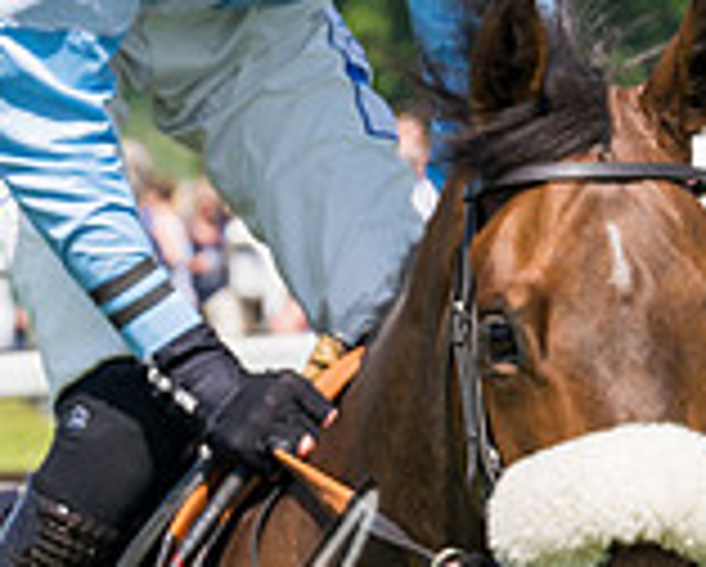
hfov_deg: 4.0
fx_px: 10042
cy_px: 233
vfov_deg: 3.2
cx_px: 574
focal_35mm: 480
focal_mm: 70
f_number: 5
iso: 200
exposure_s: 1/1250
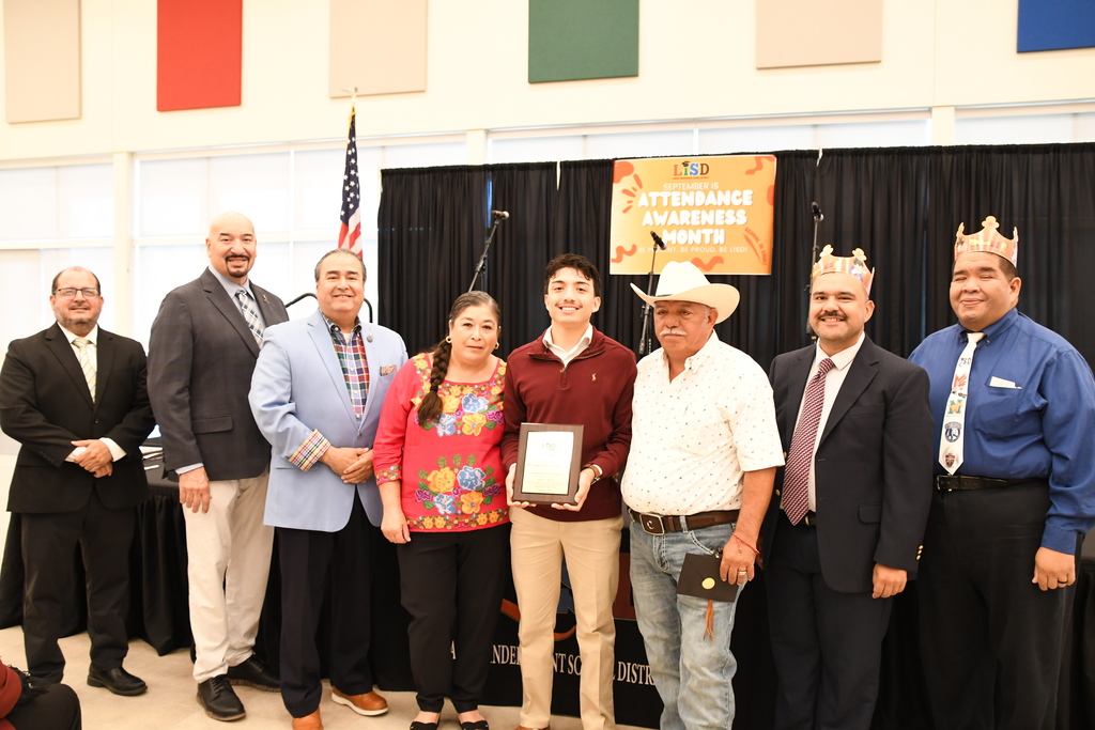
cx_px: 548
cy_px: 365
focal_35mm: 31
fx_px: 943
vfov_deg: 42.3
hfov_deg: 60.3
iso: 1600
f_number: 5.6
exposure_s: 1/100
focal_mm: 21
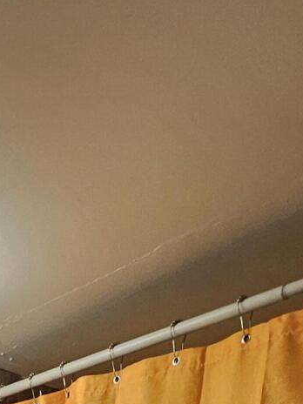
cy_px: 737
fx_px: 654
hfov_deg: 23.2
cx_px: -90
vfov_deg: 21.4
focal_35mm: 56
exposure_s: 1/60
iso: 125
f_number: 2.2
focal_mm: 1.74
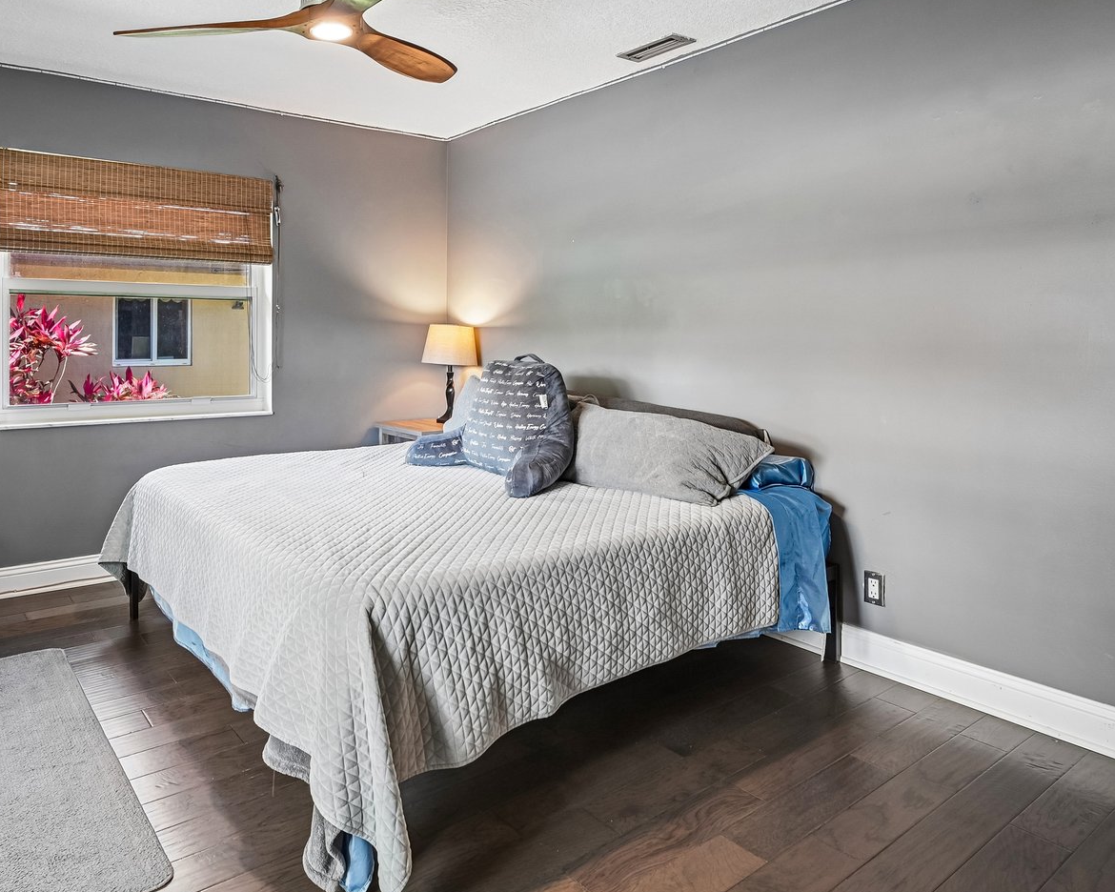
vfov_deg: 60.1
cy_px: 337
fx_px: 759
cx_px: 422
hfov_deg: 71.5
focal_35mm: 23
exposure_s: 1/13
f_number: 7.1
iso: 360
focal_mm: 14
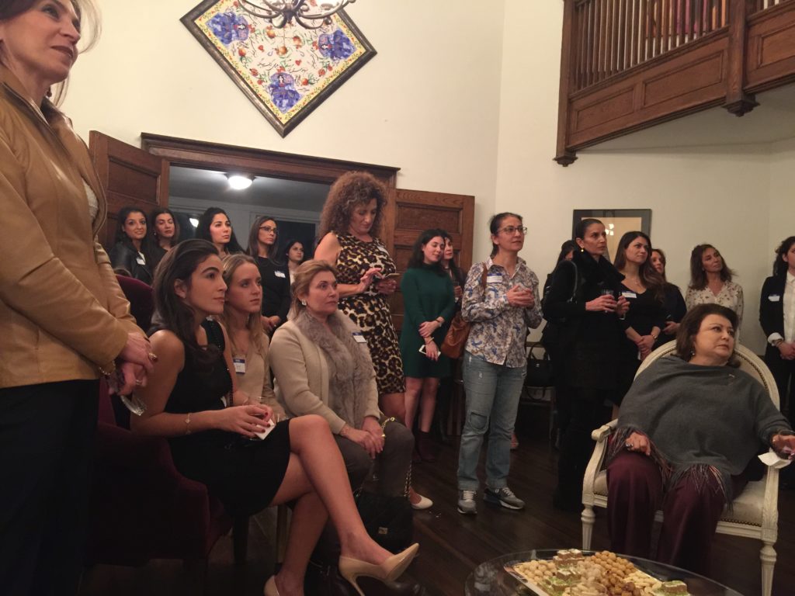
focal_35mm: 29
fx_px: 666
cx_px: 398
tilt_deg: -2.3
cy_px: 298
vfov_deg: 48.2
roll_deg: -3.6
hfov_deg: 61.7
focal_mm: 4.15
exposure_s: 1/15
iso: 125
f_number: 2.2
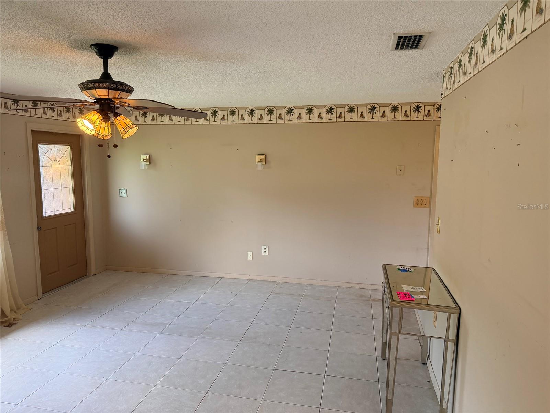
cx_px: 275
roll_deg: -1.1
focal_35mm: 24
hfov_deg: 71.6
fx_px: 381
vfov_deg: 56.8
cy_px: 206
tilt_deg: -4.9
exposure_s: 1/120
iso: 200
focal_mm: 6.76
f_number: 1.78
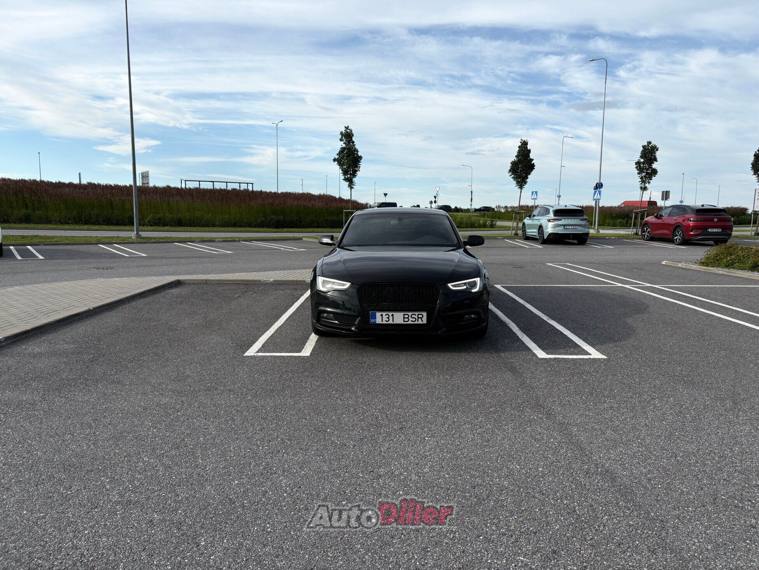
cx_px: 380
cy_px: 285
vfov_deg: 53.1
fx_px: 570
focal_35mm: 26
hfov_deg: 67.3
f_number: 1.6
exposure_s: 1/2283
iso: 50
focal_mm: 5.96
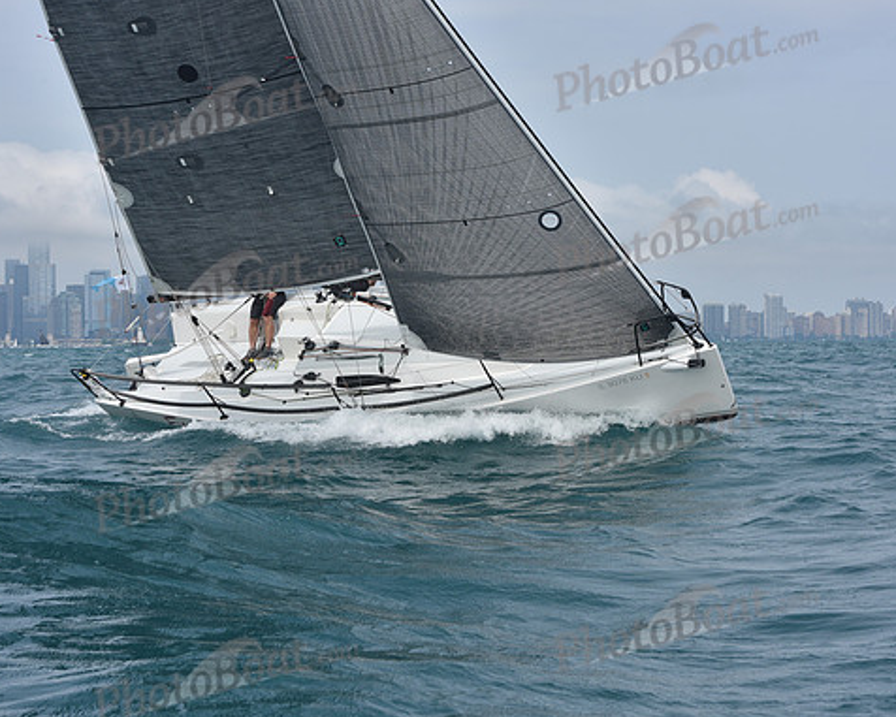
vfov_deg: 19.2
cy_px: 360
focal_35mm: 80
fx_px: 2122
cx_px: 457
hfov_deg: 23.8
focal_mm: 70
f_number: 10
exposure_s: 1/800
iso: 250
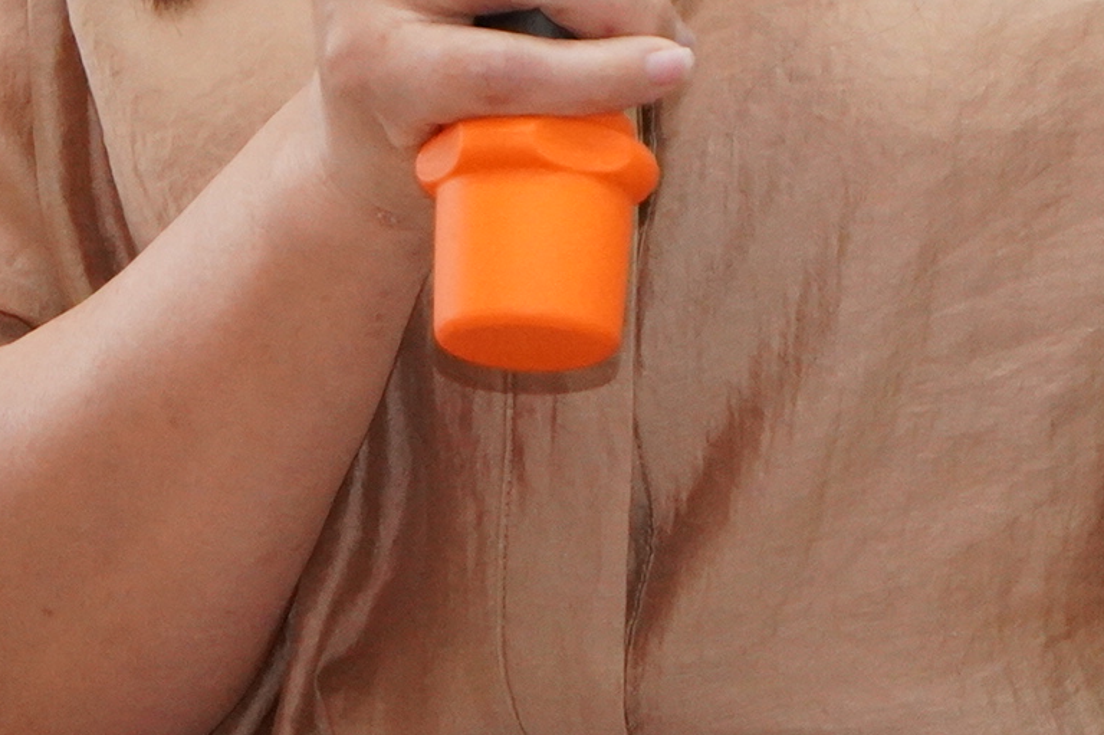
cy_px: -672
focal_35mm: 505
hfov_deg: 4.1
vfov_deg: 2.7
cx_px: 1107
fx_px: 15476
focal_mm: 86
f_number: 4
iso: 2500
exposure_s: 1/160
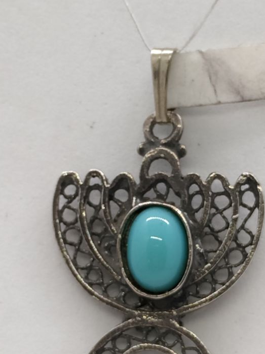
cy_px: 227
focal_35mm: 31
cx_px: 167
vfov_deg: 57.4
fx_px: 316
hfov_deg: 45.0
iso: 100
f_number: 1.9
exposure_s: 1/172
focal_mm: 3.94
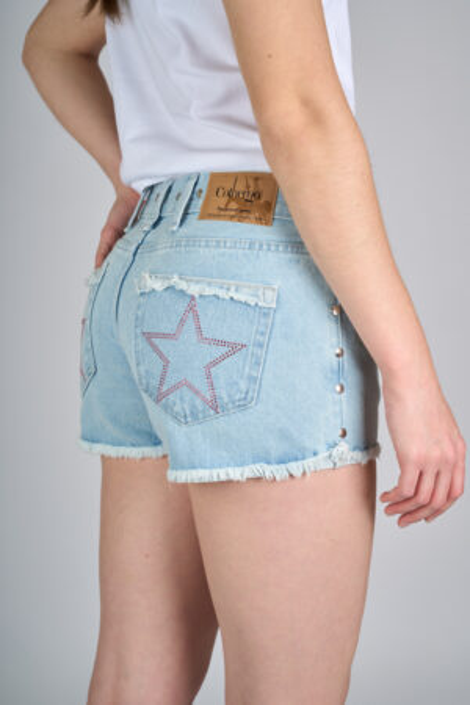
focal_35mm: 59
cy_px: 352
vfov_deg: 34.1
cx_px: 235
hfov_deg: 23.1
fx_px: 1149
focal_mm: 58.7
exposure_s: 1/200
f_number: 13
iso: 100
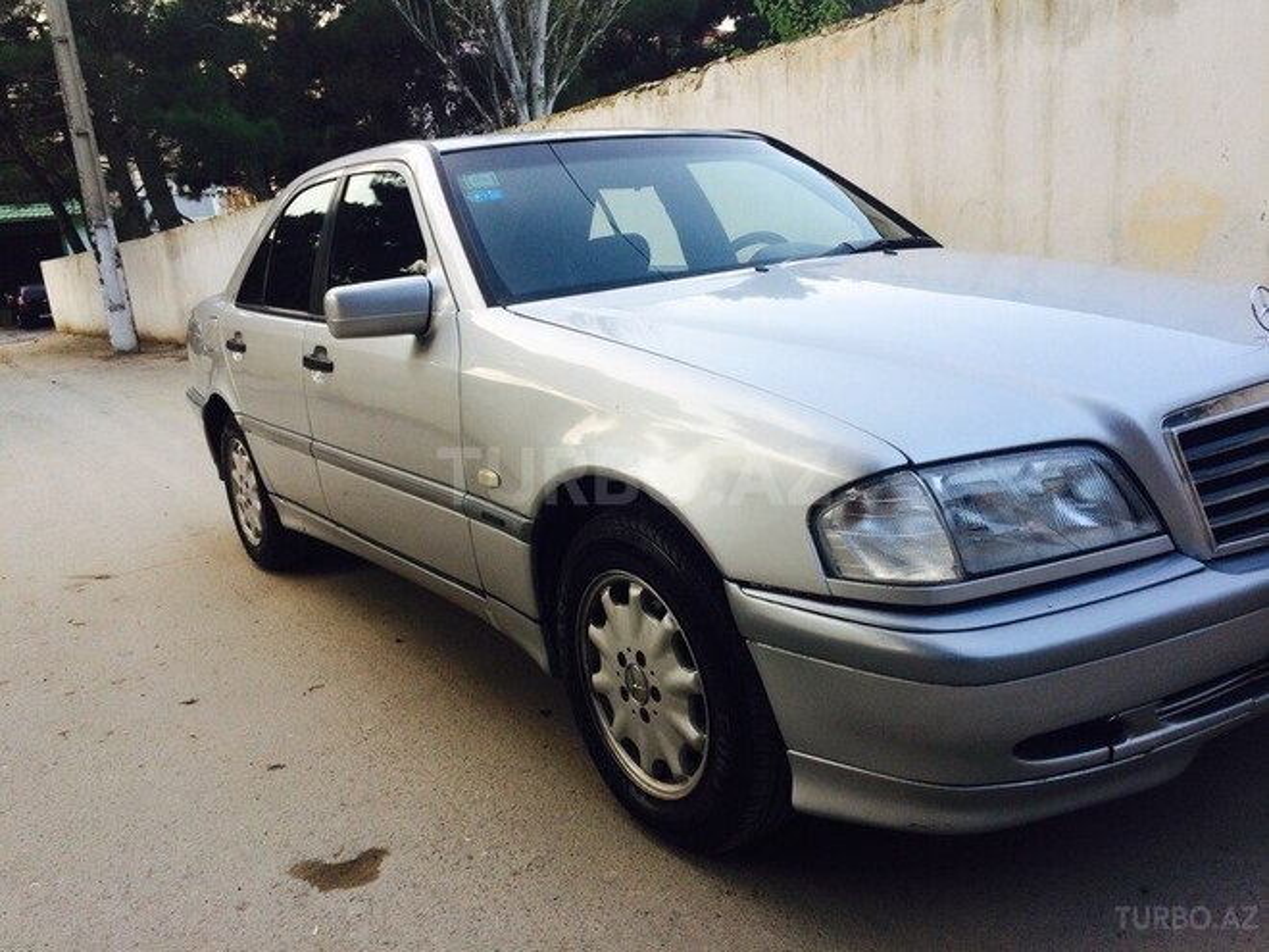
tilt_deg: -12.2
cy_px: 476
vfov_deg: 48.2
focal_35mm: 29
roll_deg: +5.9
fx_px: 1063
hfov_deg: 61.7
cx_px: 634
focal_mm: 4.15
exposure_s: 1/169
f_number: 2.2
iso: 32
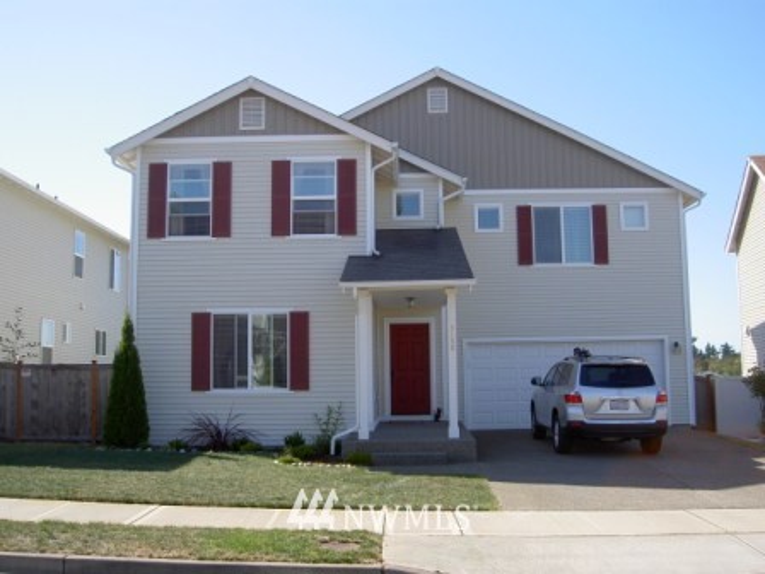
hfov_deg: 47.9
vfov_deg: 36.8
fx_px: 862
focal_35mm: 39
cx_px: 382
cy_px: 287
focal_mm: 8
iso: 100
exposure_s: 1/250
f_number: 4.7
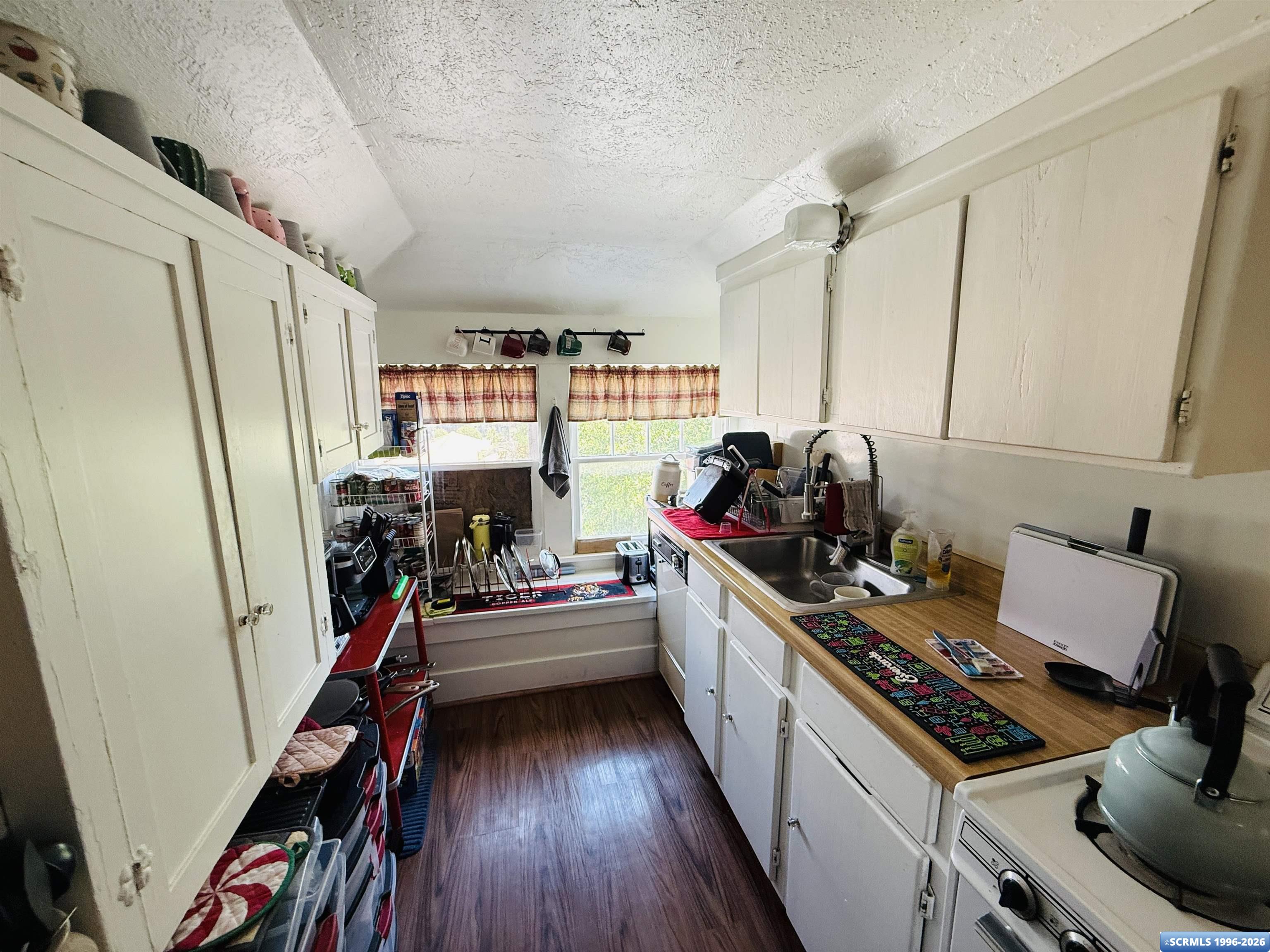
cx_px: 635
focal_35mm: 14
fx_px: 514
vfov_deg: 85.7
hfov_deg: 102.1
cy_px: 476
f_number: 2.2
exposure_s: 1/120
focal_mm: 2.22
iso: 160
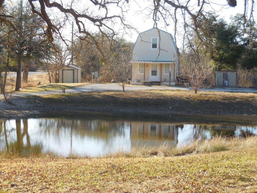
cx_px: 128
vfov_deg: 18.2
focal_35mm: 81
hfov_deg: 24.1
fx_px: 601
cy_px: 96
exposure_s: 1/200
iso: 125
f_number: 4.6
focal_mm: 14.5
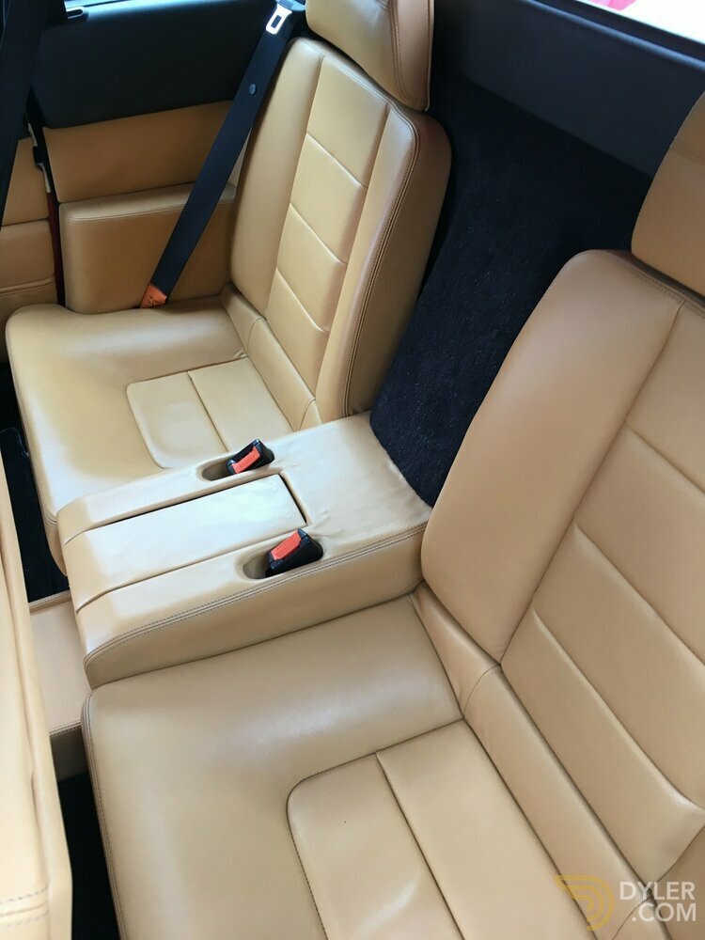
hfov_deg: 48.2
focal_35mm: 29
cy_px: 470
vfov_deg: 61.7
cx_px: 352
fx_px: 787
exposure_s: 1/33
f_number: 2.2
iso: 25
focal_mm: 4.15
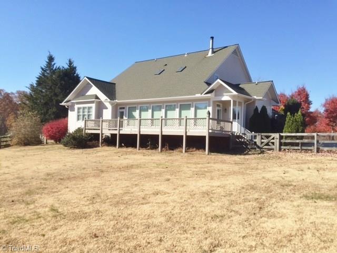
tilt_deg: +0.2
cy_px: 126
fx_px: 282
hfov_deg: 61.7
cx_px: 168
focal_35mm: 29
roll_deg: -2.9
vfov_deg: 48.2
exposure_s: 1/1582
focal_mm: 4.15
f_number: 2.2
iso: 32
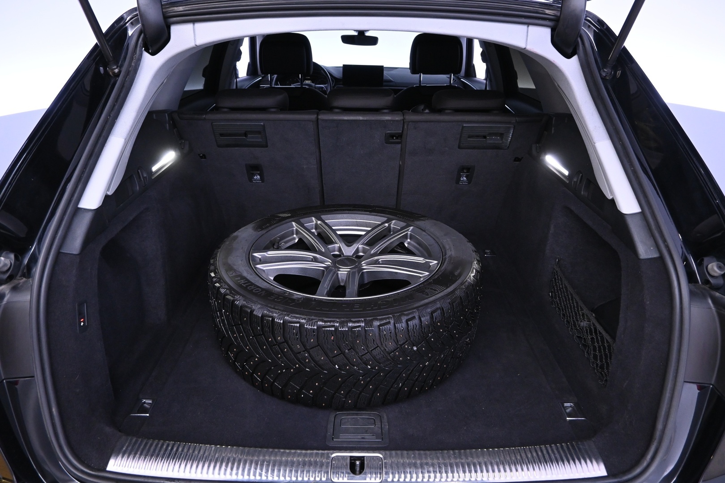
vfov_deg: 53.1
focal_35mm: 24
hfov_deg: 73.7
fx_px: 483
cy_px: 242
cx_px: 362
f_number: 4.5
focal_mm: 16
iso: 2000
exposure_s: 1/25
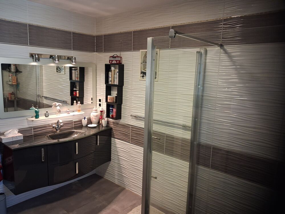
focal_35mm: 27
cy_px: 107
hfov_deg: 65.3
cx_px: 142
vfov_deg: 51.4
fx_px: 222
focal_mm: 4
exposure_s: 1/50
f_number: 1.8
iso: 640
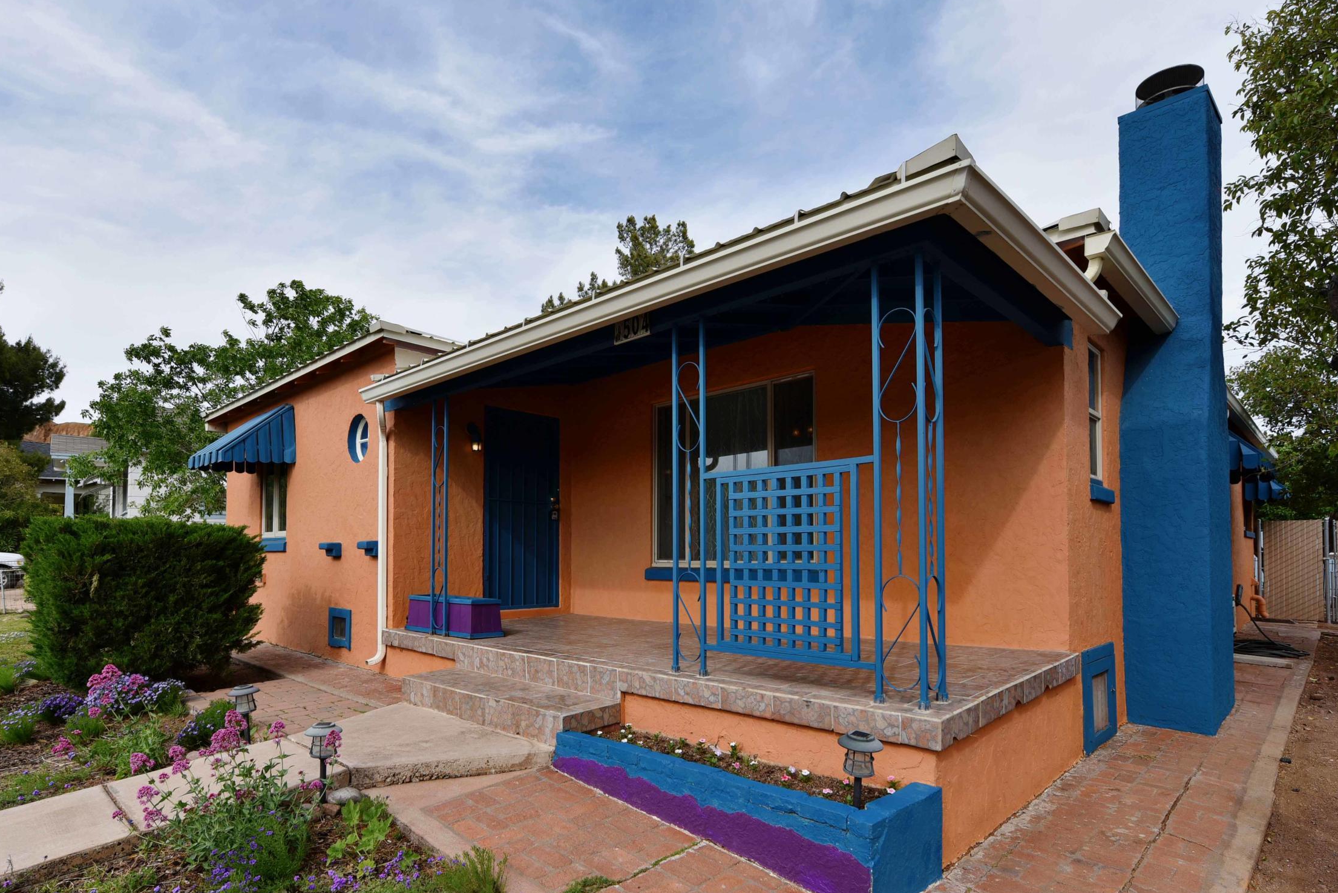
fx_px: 706
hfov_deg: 86.8
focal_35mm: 19
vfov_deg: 63.9
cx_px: 624
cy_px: 542
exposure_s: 1/320
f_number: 9
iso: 200
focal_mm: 14
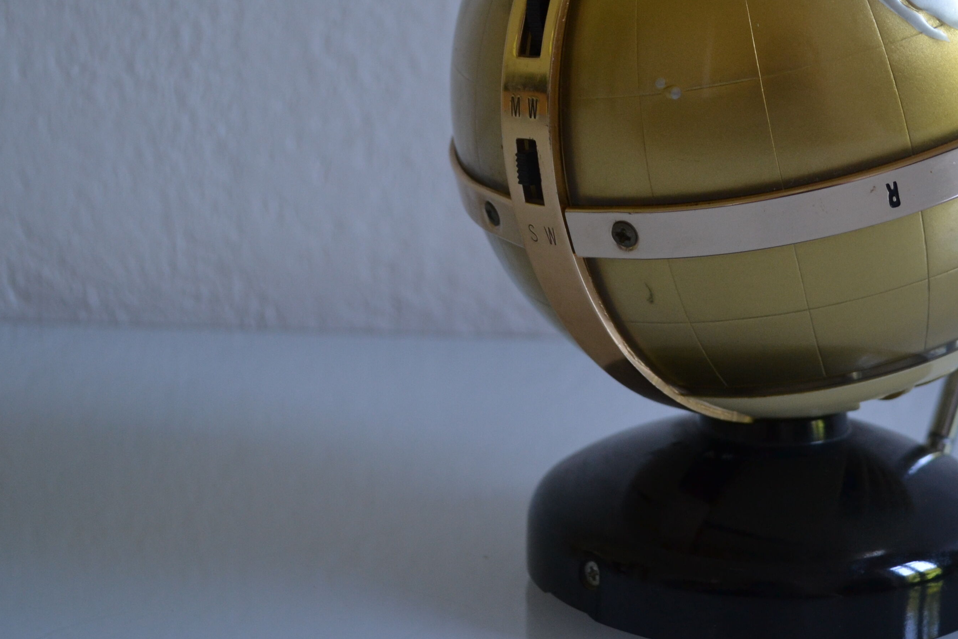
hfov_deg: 31.9
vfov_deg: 21.7
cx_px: 697
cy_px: 154
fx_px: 1650
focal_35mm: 62
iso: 400
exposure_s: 1/60
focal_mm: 24
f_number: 4
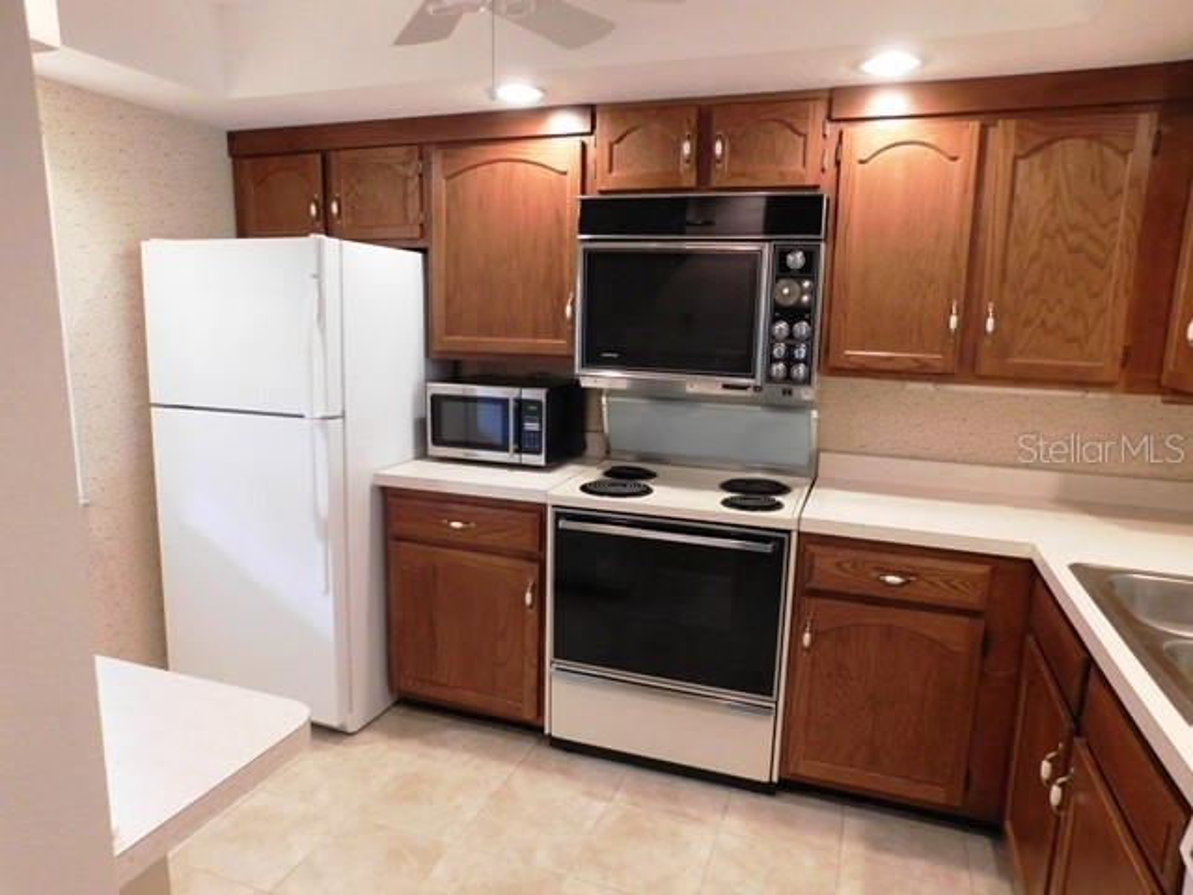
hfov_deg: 73.9
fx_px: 793
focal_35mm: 23
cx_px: 596
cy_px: 448
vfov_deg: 58.9
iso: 360
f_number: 3
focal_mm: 4
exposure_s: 1/30
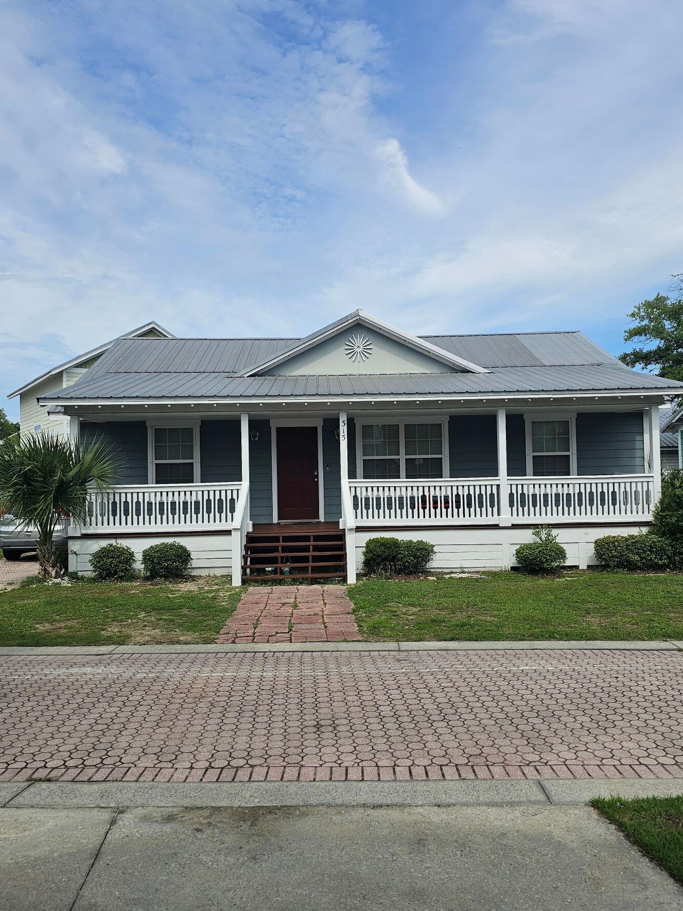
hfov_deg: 53.1
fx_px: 684
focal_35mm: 26
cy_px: 462
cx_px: 347
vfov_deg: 67.3
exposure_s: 1/1276
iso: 10
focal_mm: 6.3
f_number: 1.7
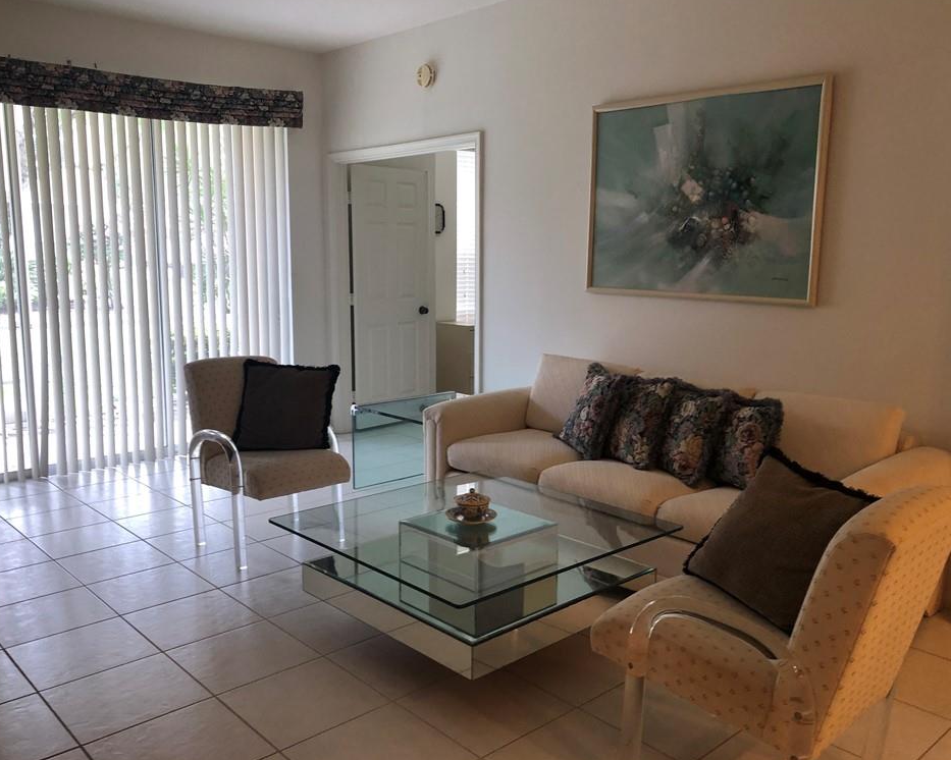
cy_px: 379
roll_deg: -0.6
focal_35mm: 30
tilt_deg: -9.2
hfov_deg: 58.8
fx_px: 844
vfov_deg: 48.5
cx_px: 462
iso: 40
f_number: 1.8
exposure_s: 1/24
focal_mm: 3.99
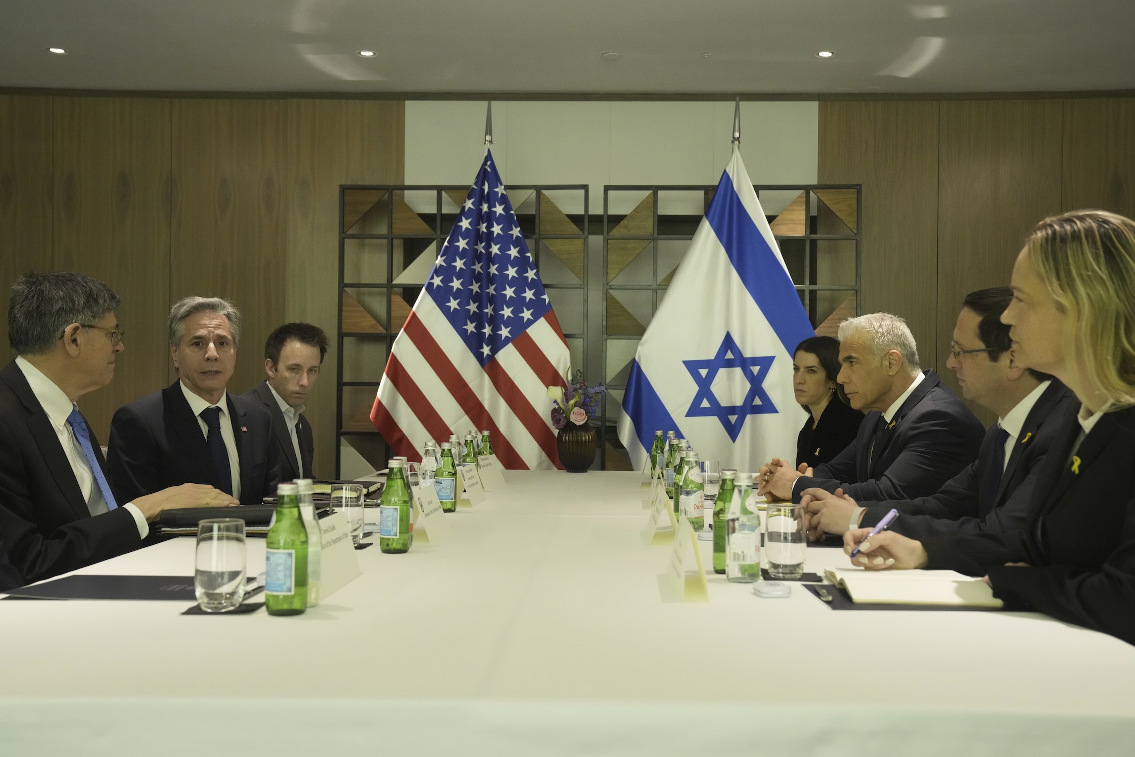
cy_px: 378
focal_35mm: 38
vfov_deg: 35.1
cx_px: 568
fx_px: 1198
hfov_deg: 50.7
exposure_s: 1/200
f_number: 5
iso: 5000
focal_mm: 38
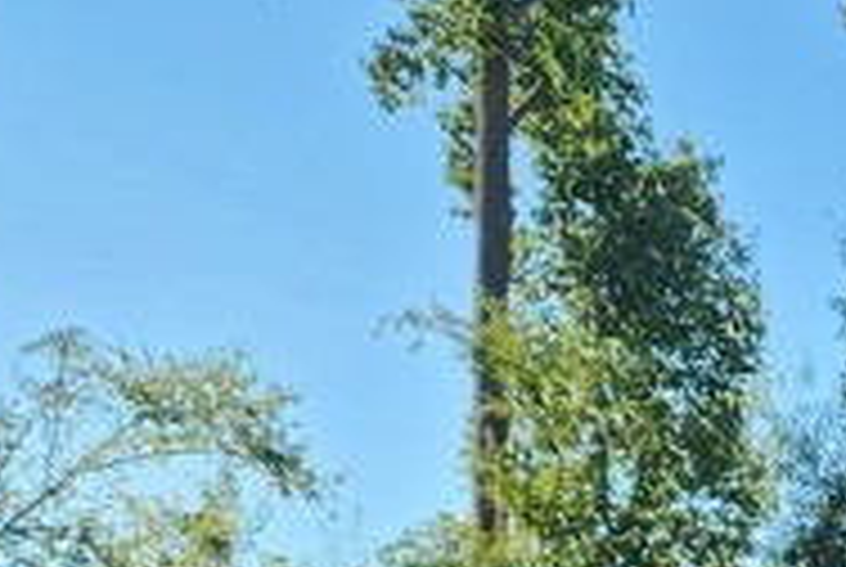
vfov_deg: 8.7
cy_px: 1714
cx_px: 1588
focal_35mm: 130
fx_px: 3060
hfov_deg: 13.8
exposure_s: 1/396
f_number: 1.8
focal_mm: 5.4
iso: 20
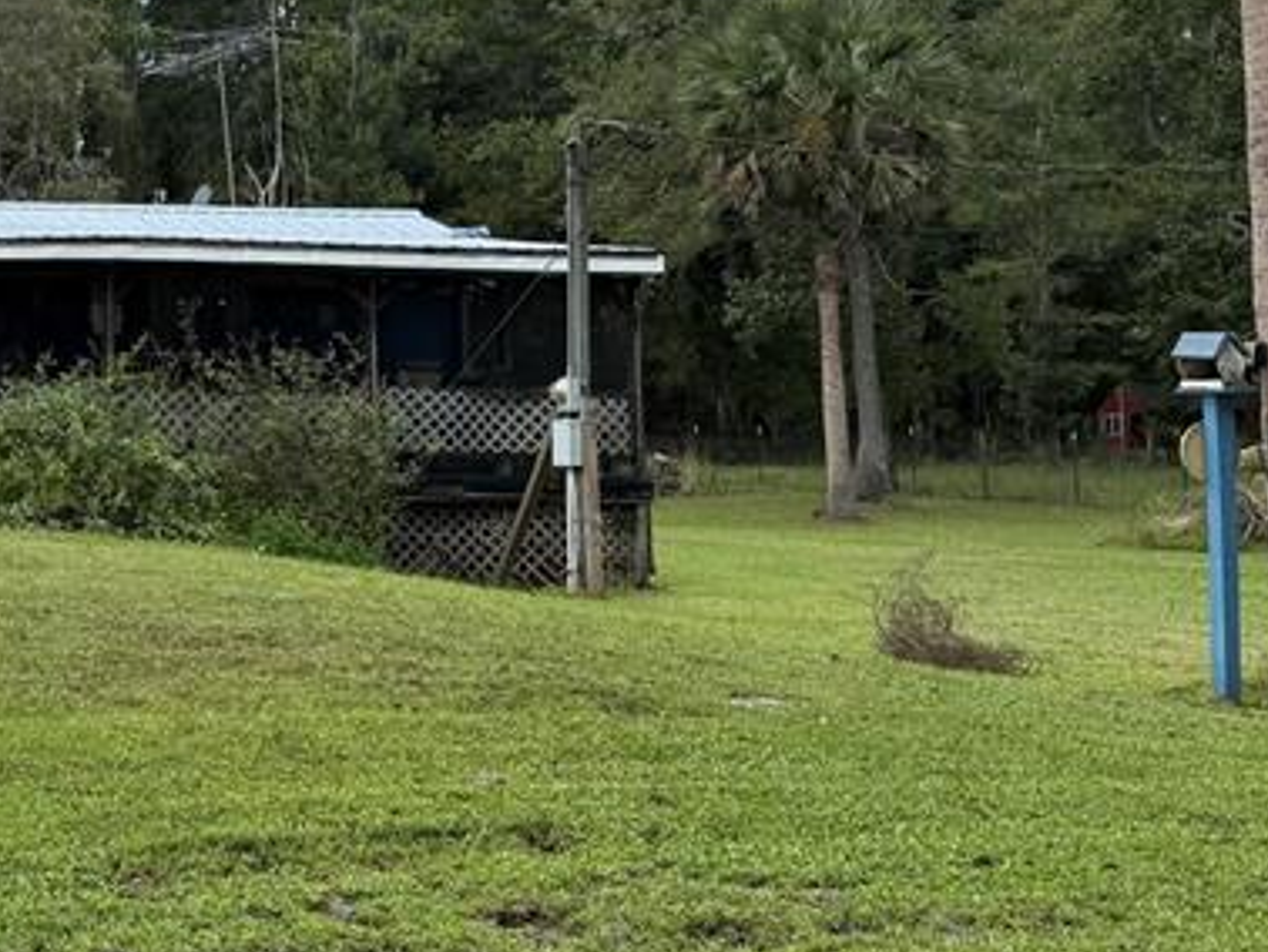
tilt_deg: +3.6
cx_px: -288
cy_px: 225
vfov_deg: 22.4
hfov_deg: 26.3
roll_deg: +0.0
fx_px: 2382
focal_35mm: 65
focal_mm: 6.76
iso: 100
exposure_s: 1/2801
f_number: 1.78
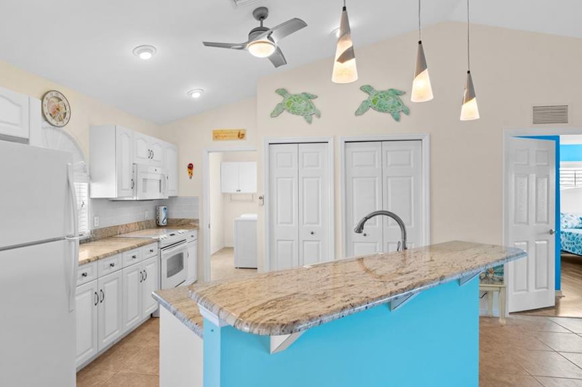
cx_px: 263
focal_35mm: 20
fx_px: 323
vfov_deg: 61.9
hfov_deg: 83.8
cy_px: 193
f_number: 9
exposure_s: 1/8
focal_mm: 17
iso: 400
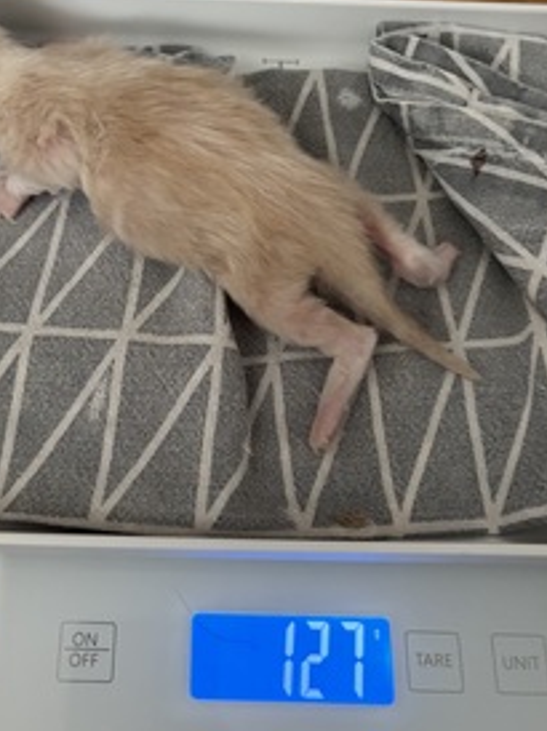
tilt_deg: -64.6
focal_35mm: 38
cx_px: 203
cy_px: 291
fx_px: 802
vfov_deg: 48.7
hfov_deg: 37.4
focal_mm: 5.96
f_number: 1.6
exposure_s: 1/60
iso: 320
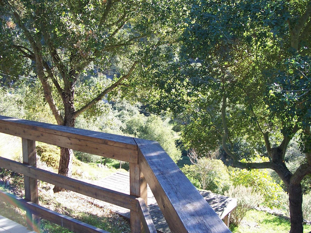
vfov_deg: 38.7
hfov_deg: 50.1
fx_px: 332
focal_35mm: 37
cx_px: 156
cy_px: 116
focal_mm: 5.6
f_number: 2.8
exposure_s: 1/180
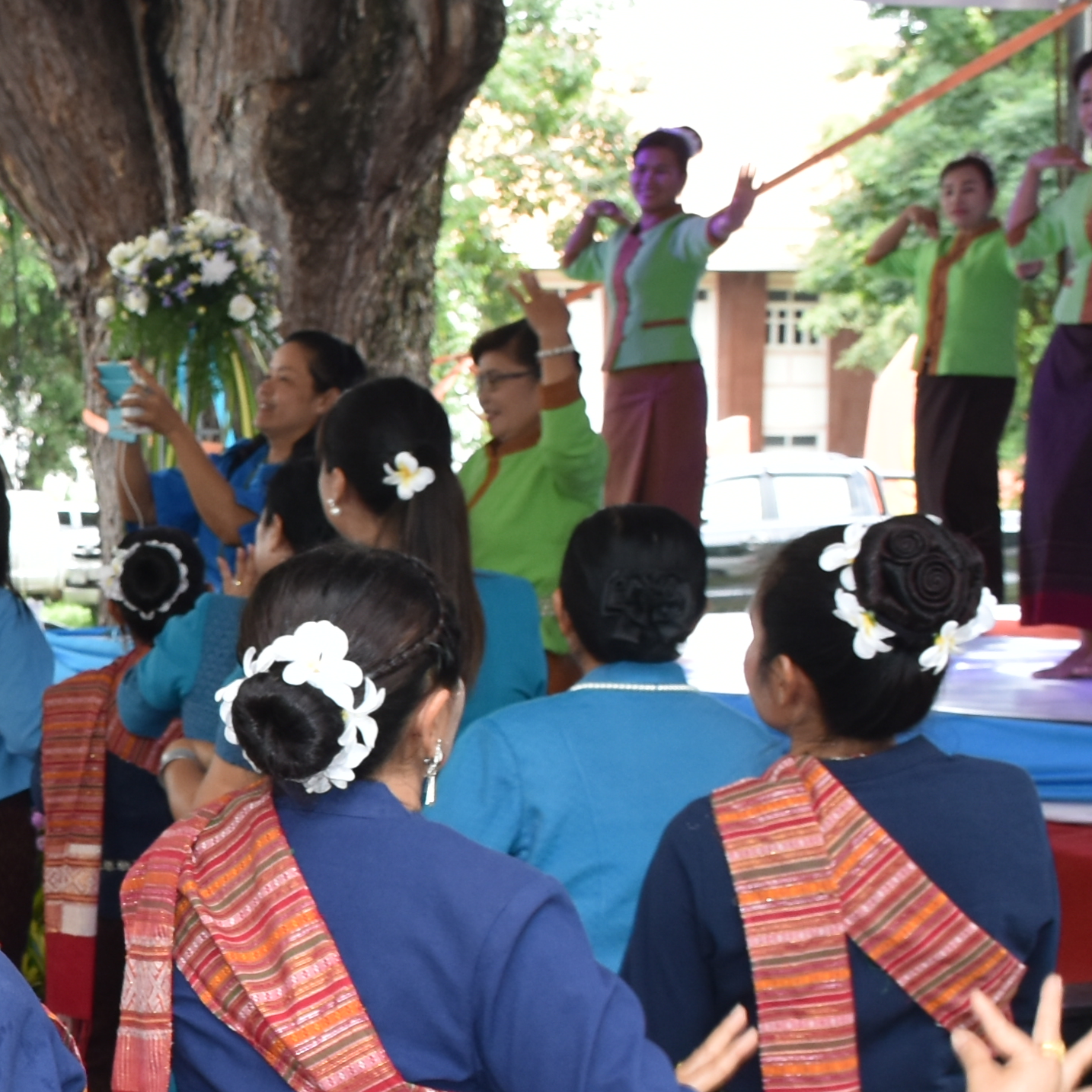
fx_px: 3426
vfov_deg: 17.9
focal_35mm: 96
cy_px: 912
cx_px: -362
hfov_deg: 17.0
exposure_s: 1/125
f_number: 5.6
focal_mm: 18
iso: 320
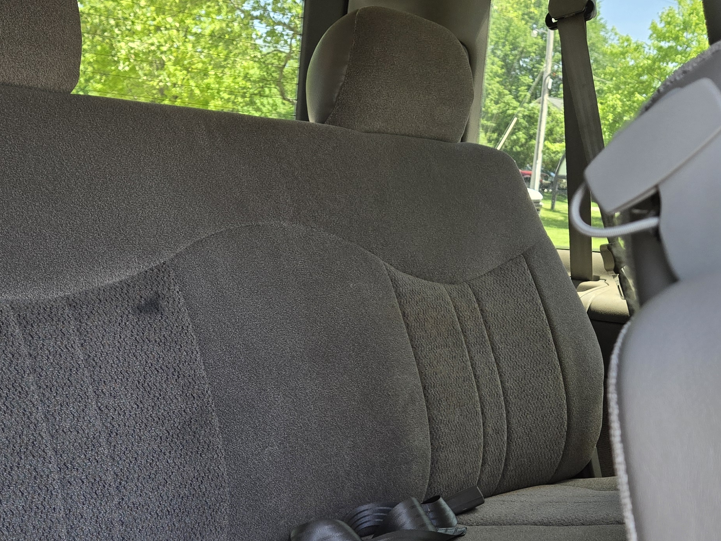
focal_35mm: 50
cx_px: 374
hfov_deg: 38.2
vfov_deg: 27.6
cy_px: 525
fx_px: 1041
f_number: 1.8
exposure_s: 1/180
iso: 50
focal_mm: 5.4
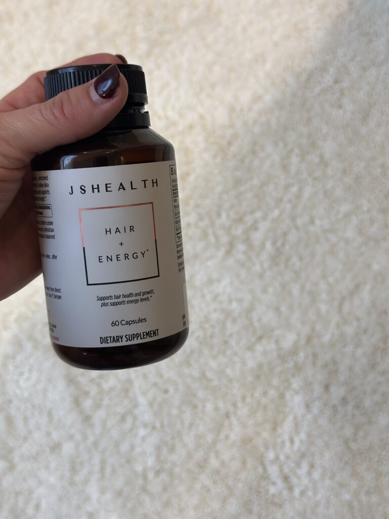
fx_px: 719
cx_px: 194
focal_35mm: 48
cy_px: 260
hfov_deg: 30.3
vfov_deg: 39.7
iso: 160
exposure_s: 1/120
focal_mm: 6.86
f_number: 1.78
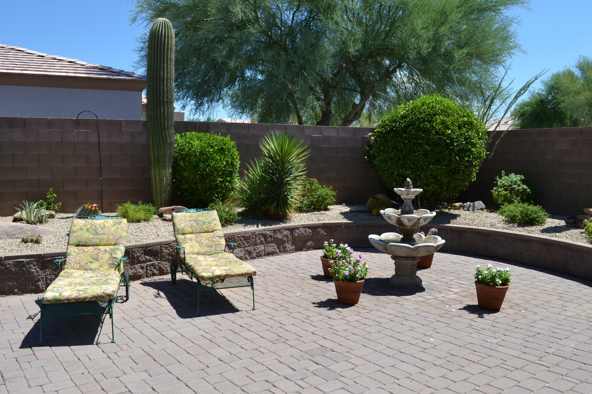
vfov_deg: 43.6
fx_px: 493
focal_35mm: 30
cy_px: 197
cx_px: 296
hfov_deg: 61.9
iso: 100
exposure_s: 1/250
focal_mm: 20
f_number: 7.1
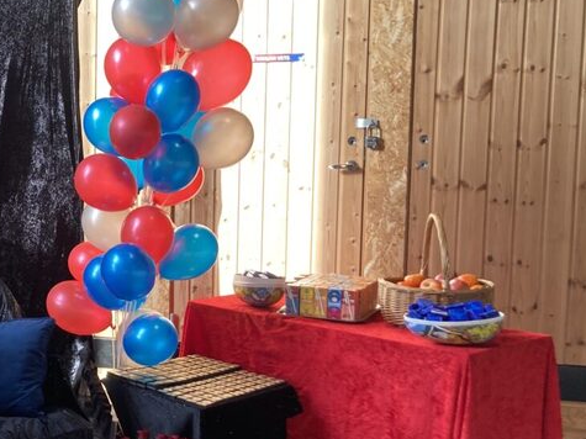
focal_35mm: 59
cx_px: -26
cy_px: 249
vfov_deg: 24.8
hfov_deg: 30.0
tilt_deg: -5.8
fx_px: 999
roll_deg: +0.4
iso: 64
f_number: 1.8
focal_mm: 3.99
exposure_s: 1/121
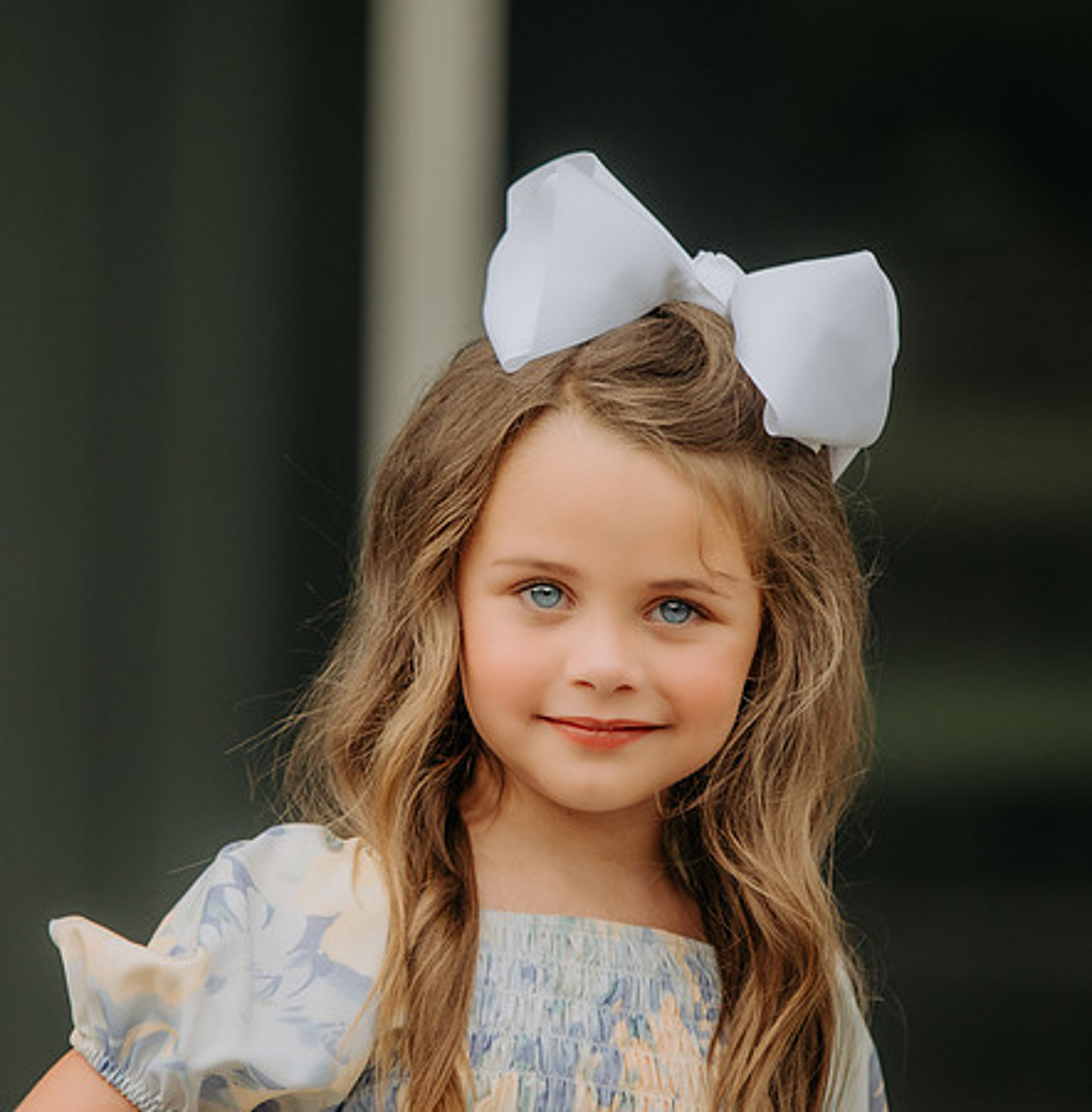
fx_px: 13594
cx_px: 257
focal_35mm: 377
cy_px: 554
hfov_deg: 4.6
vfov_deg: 4.7
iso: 200
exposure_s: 1/250
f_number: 2.8
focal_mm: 195
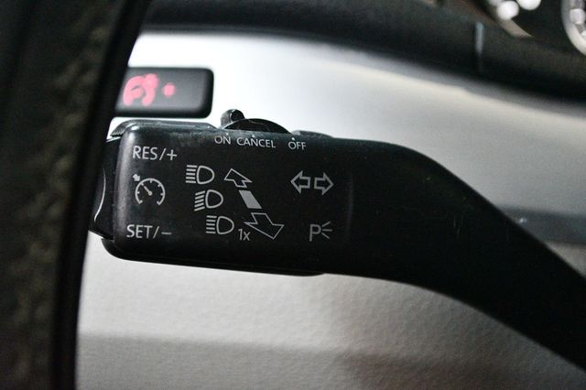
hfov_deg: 26.0
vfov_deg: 17.5
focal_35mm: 78
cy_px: 195
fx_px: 1269
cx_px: 293
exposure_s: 1/50
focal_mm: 52
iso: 12800
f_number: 5.6
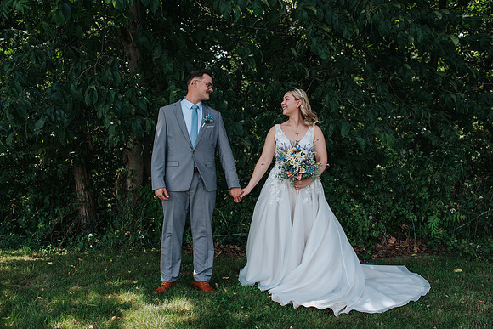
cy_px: 175
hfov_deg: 51.1
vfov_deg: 35.4
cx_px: 259
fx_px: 516
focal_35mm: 38
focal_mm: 35
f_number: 2.8
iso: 100
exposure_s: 1/500
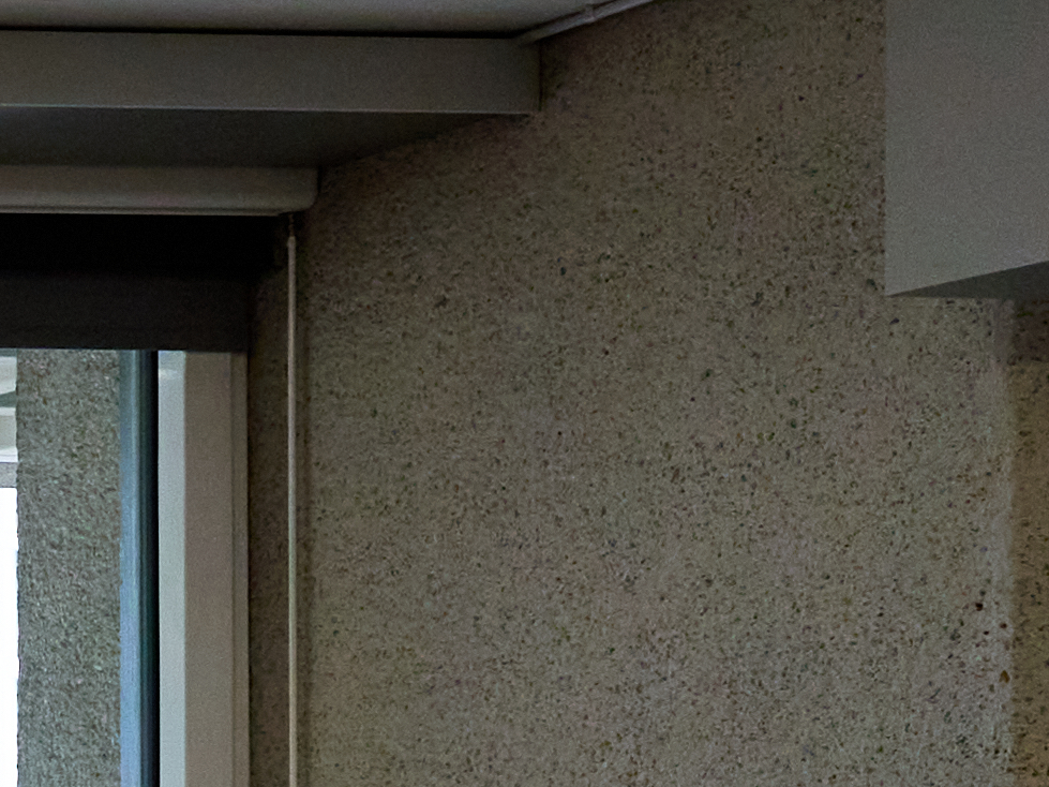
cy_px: 1081
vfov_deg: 12.2
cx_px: -2128
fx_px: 3545
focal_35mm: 117
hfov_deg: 10.9
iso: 2500
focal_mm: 20
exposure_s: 1/250
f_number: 4
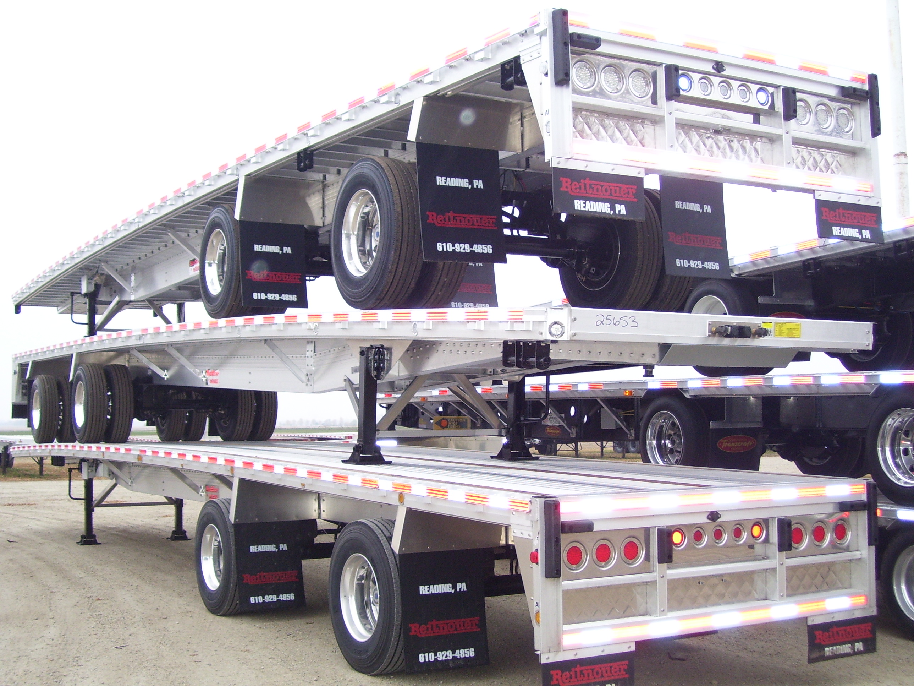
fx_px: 1215
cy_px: 343
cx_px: 457
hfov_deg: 41.2
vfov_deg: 31.5
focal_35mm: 46
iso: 125
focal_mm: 7.6
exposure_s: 1/125
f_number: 3
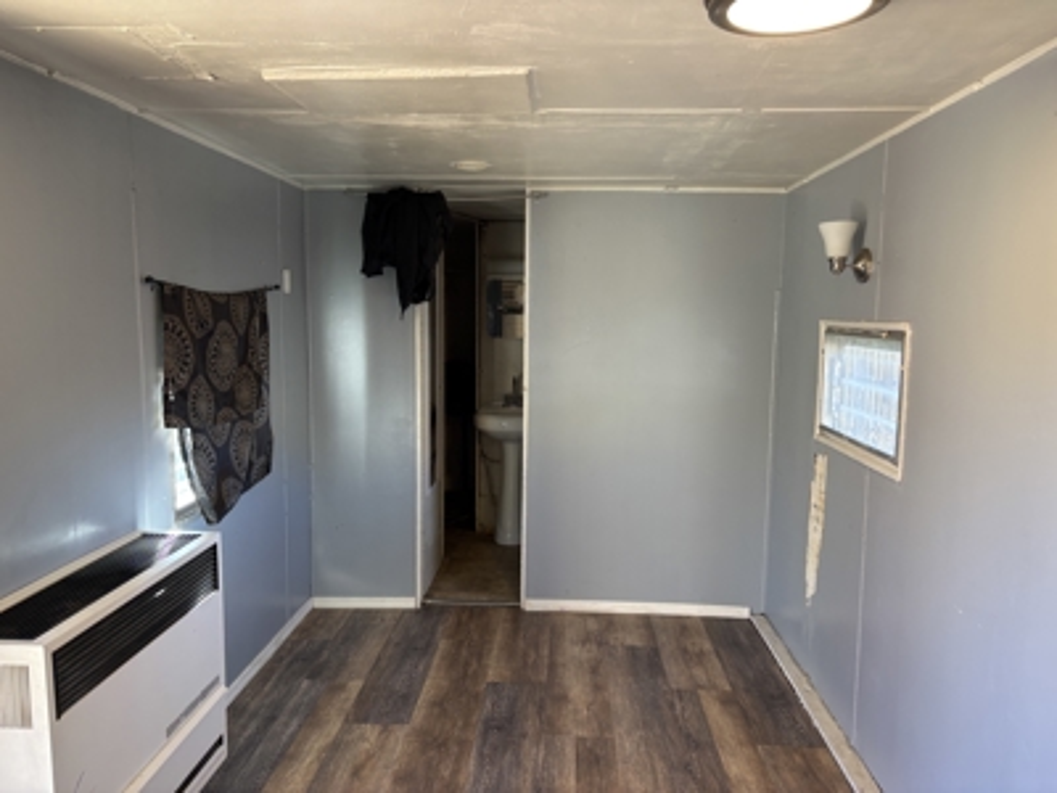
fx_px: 794
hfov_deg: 67.3
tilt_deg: -7.6
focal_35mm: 26
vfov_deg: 53.1
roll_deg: -2.1
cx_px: 528
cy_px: 396
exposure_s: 1/60
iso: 100
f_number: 1.6
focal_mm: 5.96
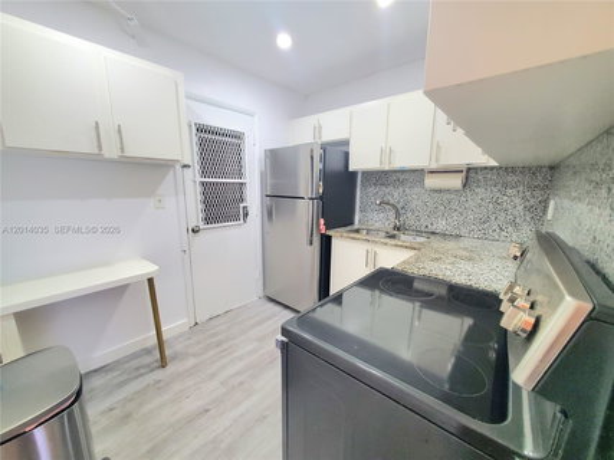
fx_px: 231
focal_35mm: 13
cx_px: 307
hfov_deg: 106.2
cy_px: 230
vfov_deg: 89.9
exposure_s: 1/60.2
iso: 320
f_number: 2.2
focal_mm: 1.8
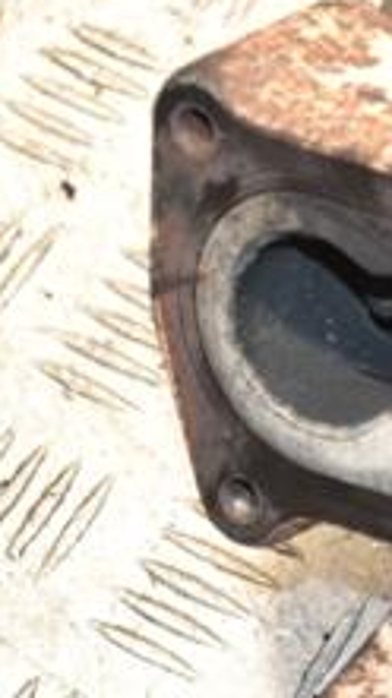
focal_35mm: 179
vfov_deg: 12.0
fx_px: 3314
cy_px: 420
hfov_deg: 6.7
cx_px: 639
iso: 800
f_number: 4.8
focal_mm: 42
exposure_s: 1/100
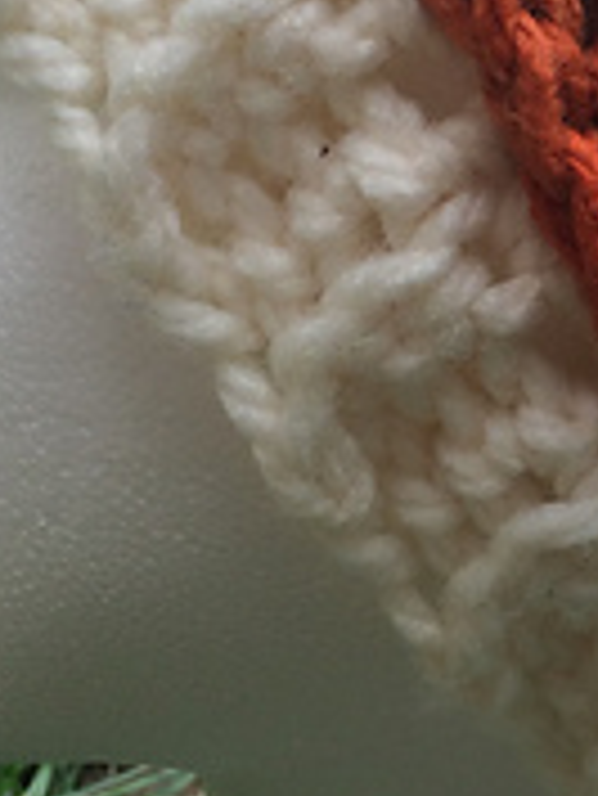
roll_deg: -0.6
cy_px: 391
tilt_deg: -19.8
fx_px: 2416
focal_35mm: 105
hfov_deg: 13.9
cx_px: 589
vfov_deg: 18.7
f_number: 2.2
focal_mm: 4.15
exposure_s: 1/383
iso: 32
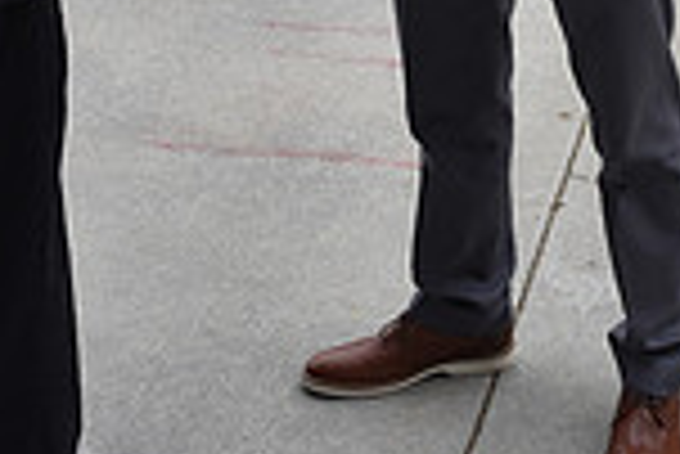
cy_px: -375
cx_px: 576
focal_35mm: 119
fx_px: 2250
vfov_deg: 10.8
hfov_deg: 17.0
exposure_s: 1/400
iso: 400
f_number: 10
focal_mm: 31
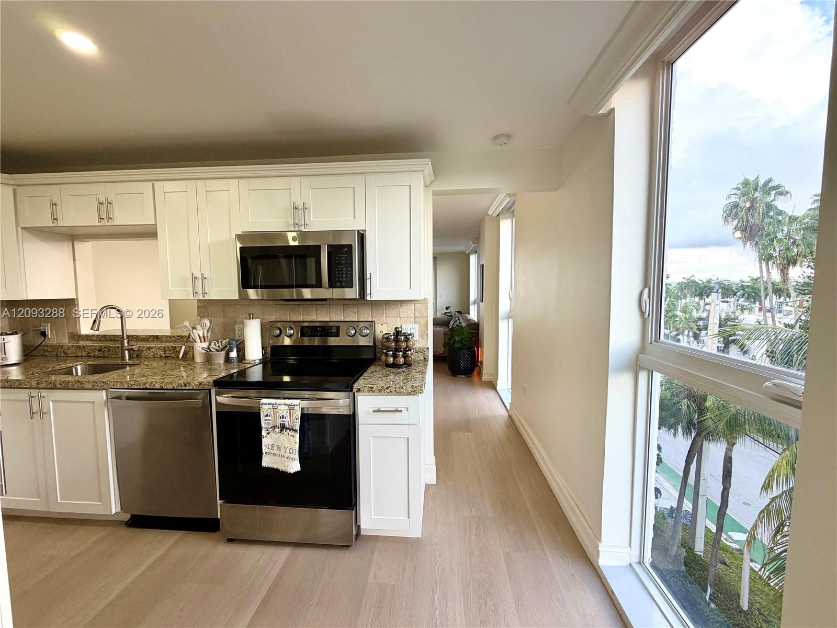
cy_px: 314
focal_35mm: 14
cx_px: 418
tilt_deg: -3.5
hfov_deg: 102.1
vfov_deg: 85.7
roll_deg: +1.5
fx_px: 339
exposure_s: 1/120
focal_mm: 2.22
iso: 100
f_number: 2.2
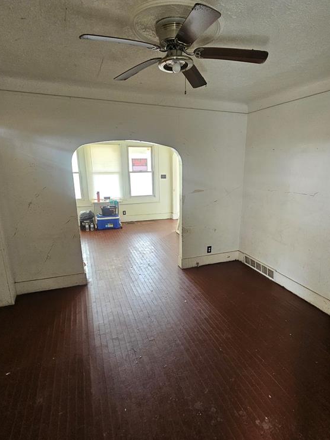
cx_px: 185
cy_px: 224
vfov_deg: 87.7
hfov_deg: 71.3
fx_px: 229
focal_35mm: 18
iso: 320
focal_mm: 2.2
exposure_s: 1/40
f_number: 2.2
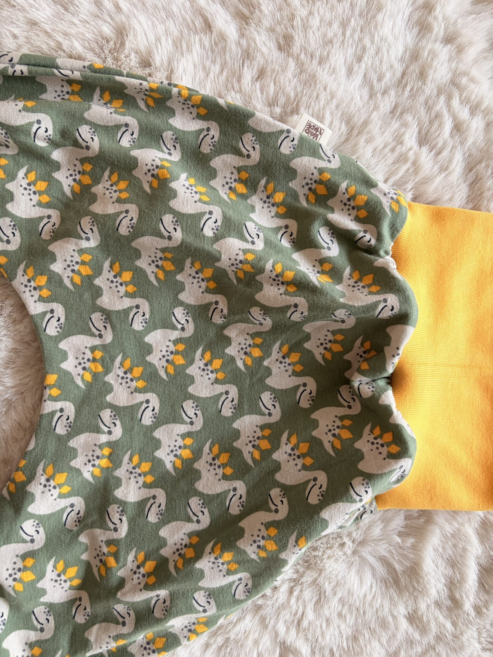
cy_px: 328
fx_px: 494
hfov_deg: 53.1
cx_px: 246
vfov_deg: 67.3
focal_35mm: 26
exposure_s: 1/71
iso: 125
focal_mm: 5.96
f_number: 1.6
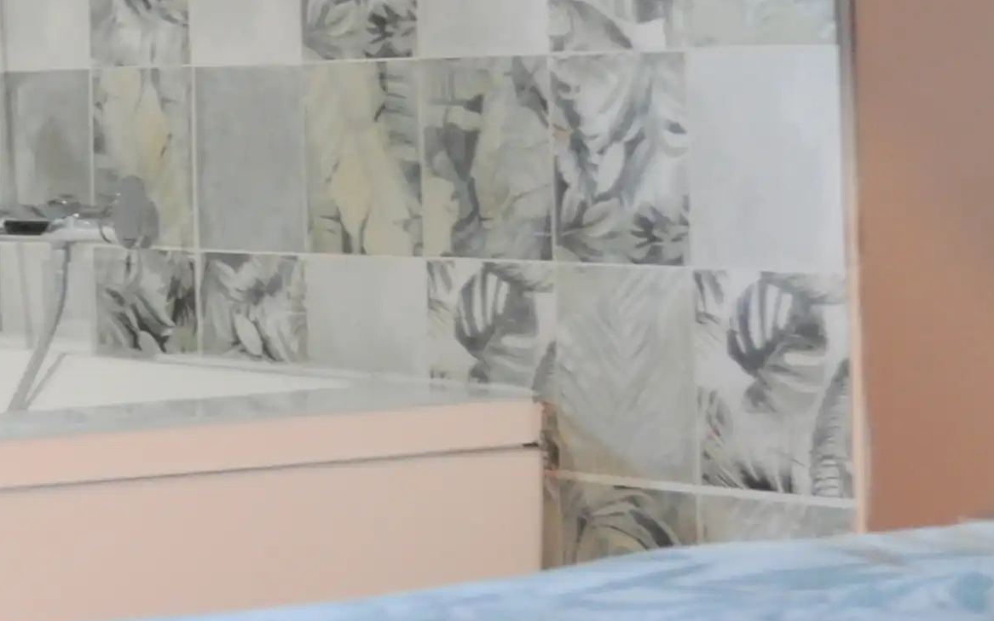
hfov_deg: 13.8
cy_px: 26
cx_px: -267
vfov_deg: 8.9
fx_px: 3955
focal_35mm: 146
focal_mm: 26
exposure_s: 1/30
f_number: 4.2
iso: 1100
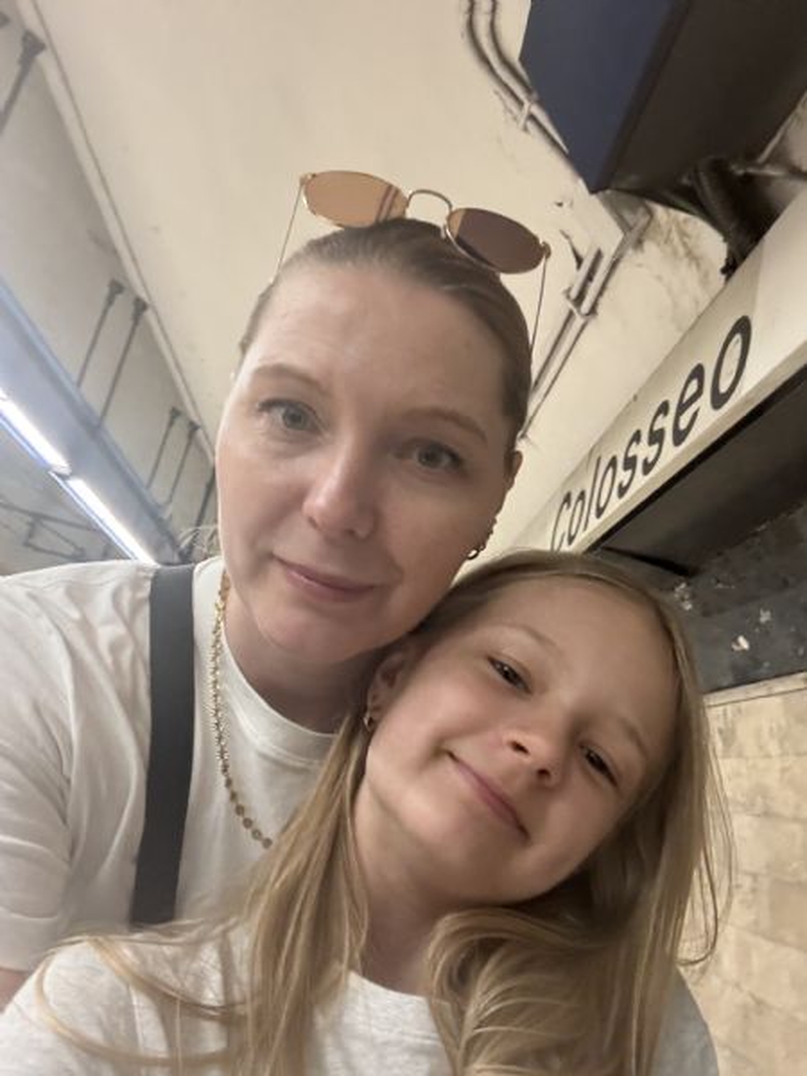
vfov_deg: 60.0
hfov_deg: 46.8
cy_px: 538
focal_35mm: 30
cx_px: 404
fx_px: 933
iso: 250
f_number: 1.9
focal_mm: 2.69
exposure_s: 1/33
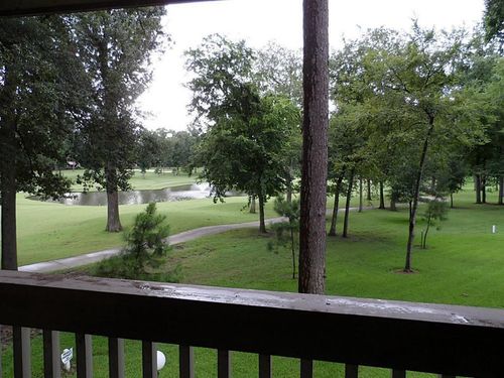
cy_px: 189
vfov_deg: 56.8
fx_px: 349
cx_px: 252
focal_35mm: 24
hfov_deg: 71.6
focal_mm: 4
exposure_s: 1/45
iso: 80
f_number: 3.2
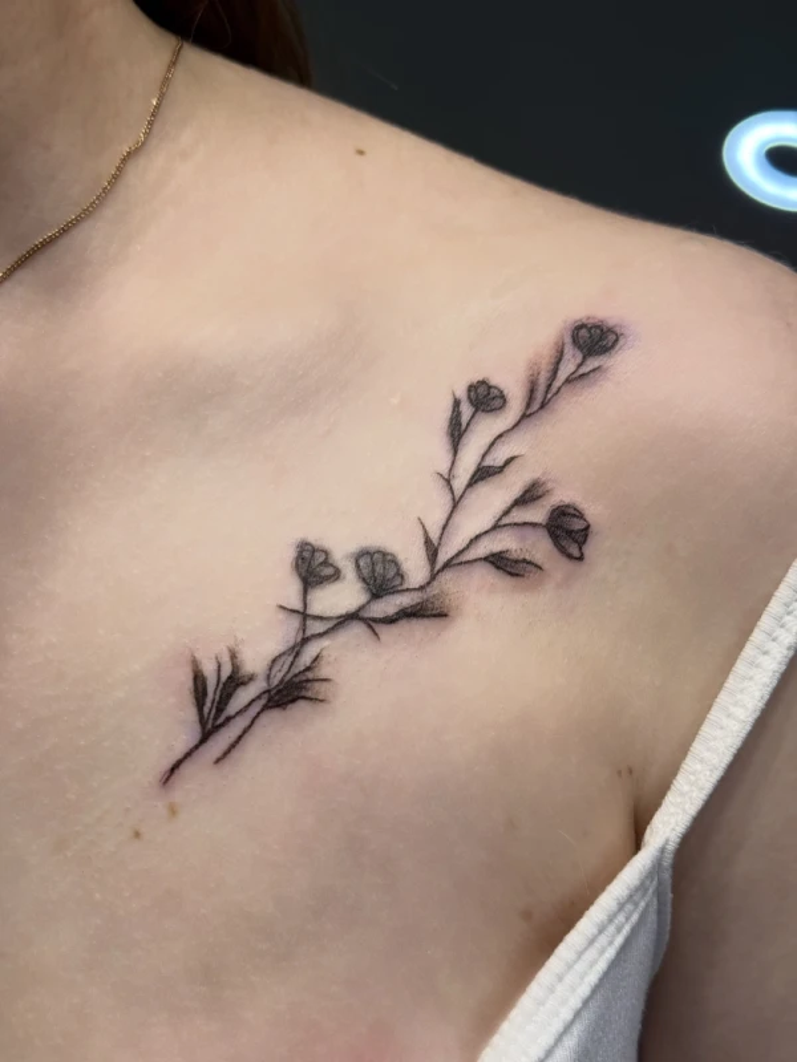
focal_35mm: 48
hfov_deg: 30.3
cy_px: 531
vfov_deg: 39.7
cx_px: 398
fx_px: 1474
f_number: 1.78
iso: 50
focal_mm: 6.76
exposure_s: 1/169
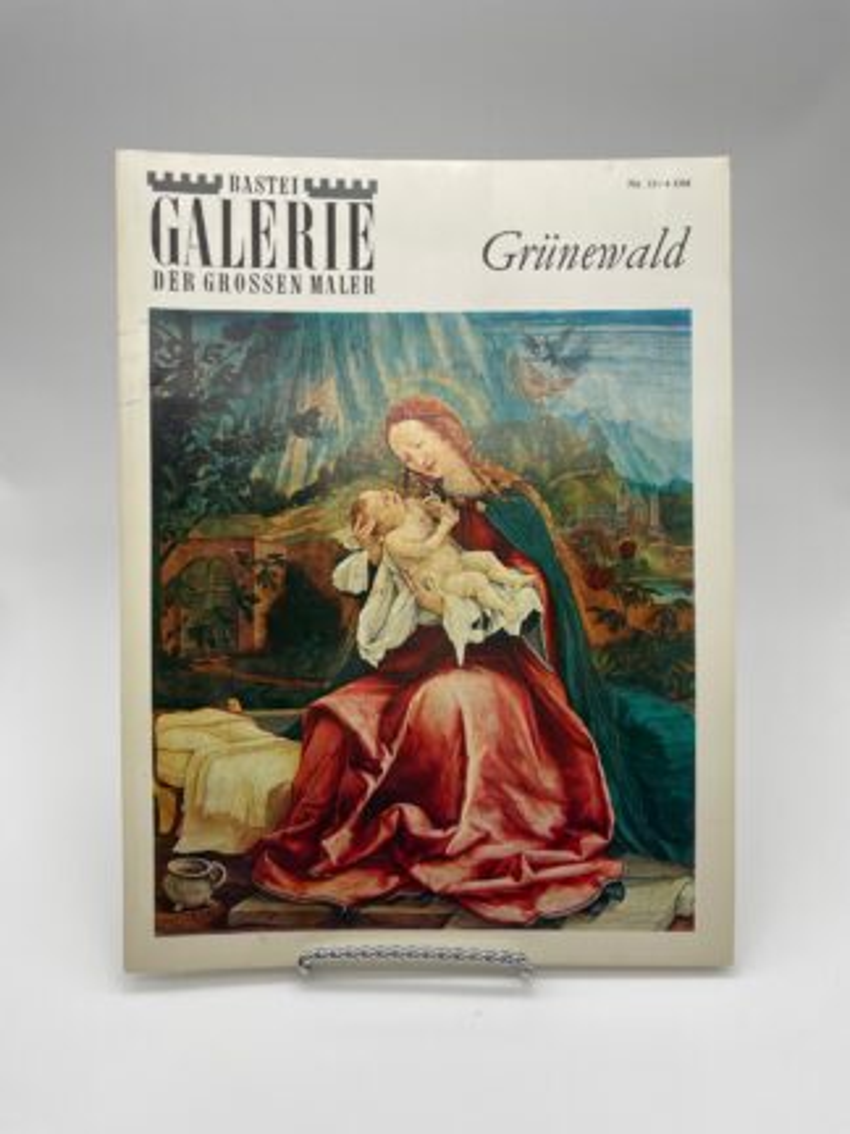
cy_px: 567
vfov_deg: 67.3
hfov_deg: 53.1
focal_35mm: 26
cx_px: 425
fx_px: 851
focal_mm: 4.2
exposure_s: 1/378
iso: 32
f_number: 1.6
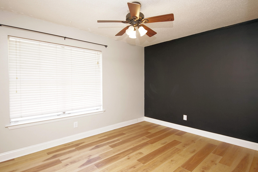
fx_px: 129
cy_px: 86
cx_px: 129
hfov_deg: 90.0
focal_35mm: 18
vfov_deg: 67.4
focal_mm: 12
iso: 1000
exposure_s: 1/60
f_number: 4.5
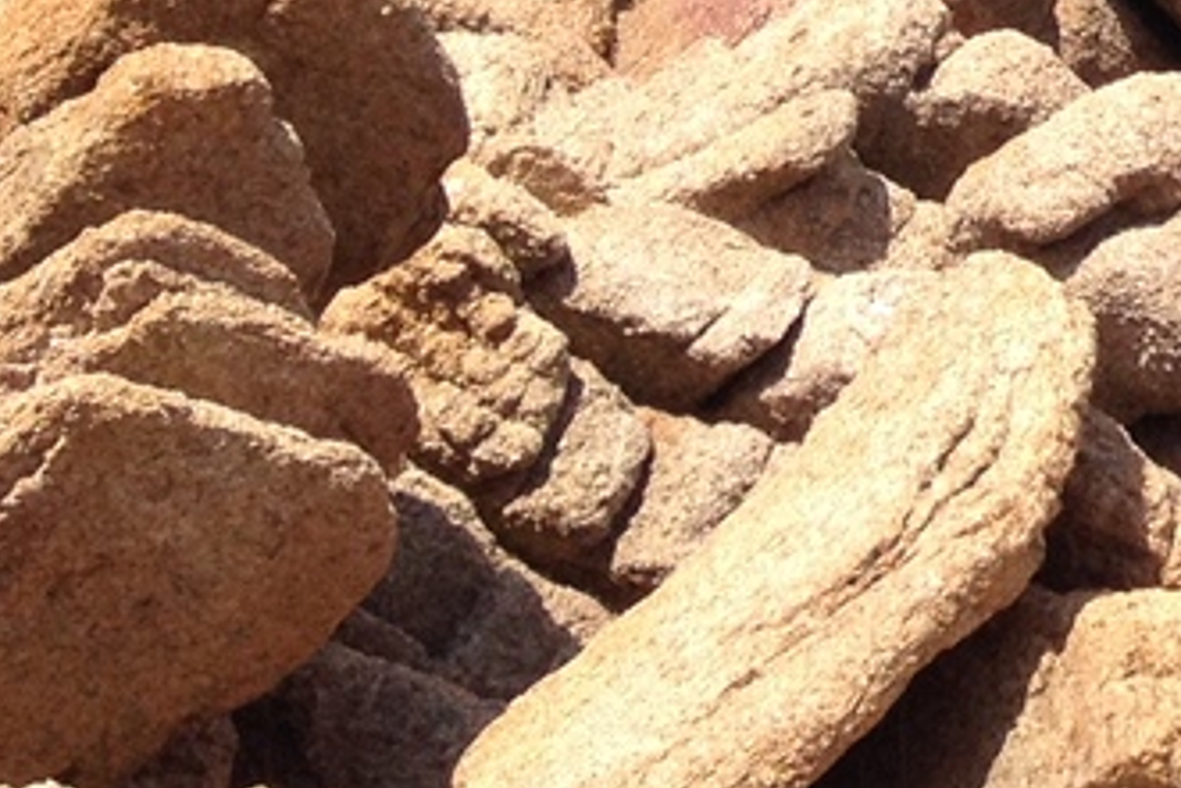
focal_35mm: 176
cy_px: -1227
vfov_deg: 7.2
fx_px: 5776
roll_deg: -0.1
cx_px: 2455
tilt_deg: -5.9
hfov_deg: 10.6
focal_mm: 4.28
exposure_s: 1/1727
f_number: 2.4
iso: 50
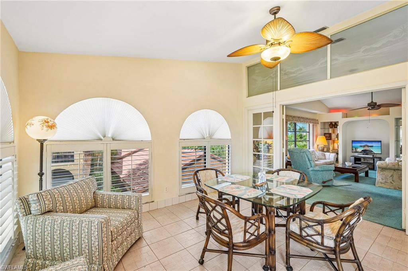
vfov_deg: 73.7
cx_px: 204
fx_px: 181
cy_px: 136
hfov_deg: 96.8
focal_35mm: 16
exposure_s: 1/30
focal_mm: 16
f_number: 8
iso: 400
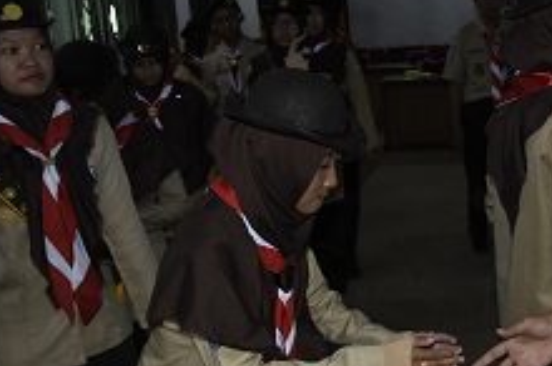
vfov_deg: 27.4
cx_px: 444
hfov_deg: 38.8
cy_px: 180
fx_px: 750
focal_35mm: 49
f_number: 4.5
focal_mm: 16
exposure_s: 1/100
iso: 1000
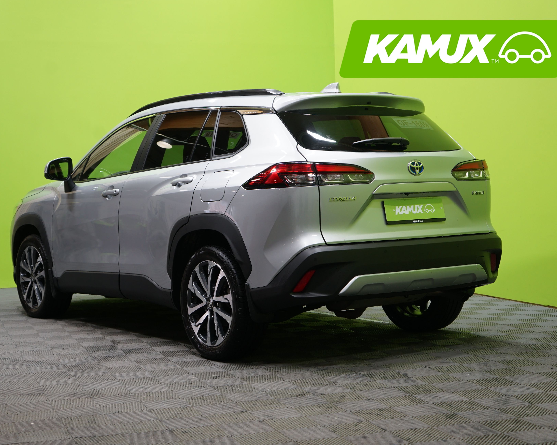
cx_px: 255
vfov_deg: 25.4
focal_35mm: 60
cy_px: 222
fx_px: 989
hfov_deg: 31.4
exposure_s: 1/40
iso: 400
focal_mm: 53
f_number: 4.5
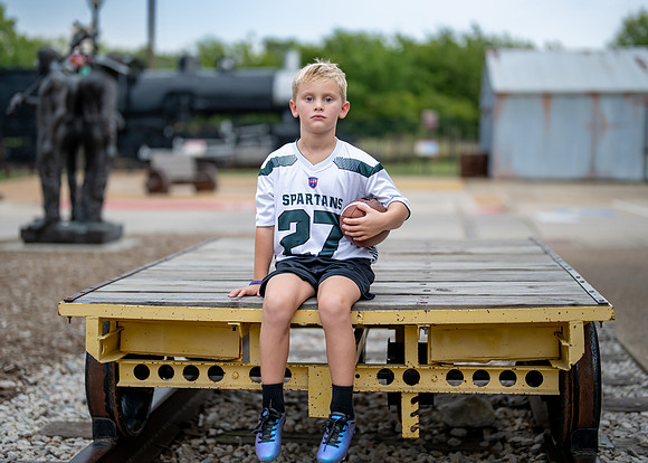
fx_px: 1054
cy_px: 219
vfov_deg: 24.7
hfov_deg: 34.2
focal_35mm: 57
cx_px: 320
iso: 400
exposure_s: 1/2500
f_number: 1.2
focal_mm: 50
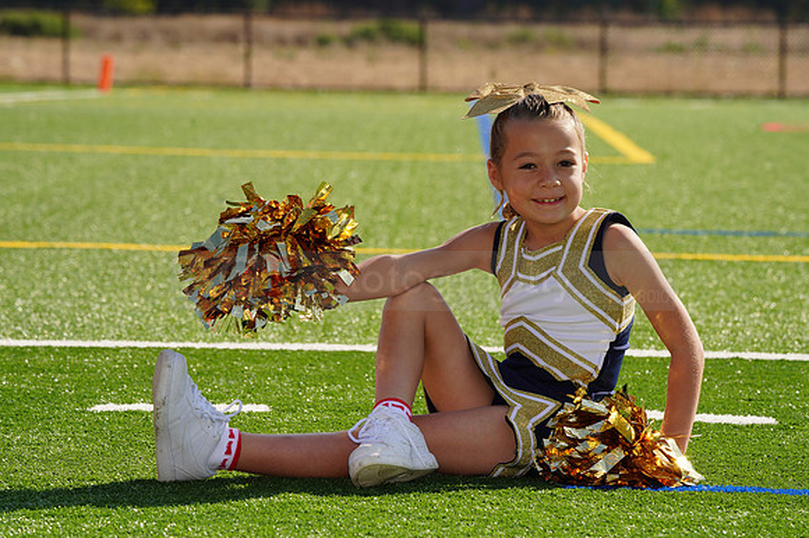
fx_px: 4694
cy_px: 269
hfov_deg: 9.9
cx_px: 404
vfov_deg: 6.6
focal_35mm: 209
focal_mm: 209
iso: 100
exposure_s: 1/160
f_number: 11
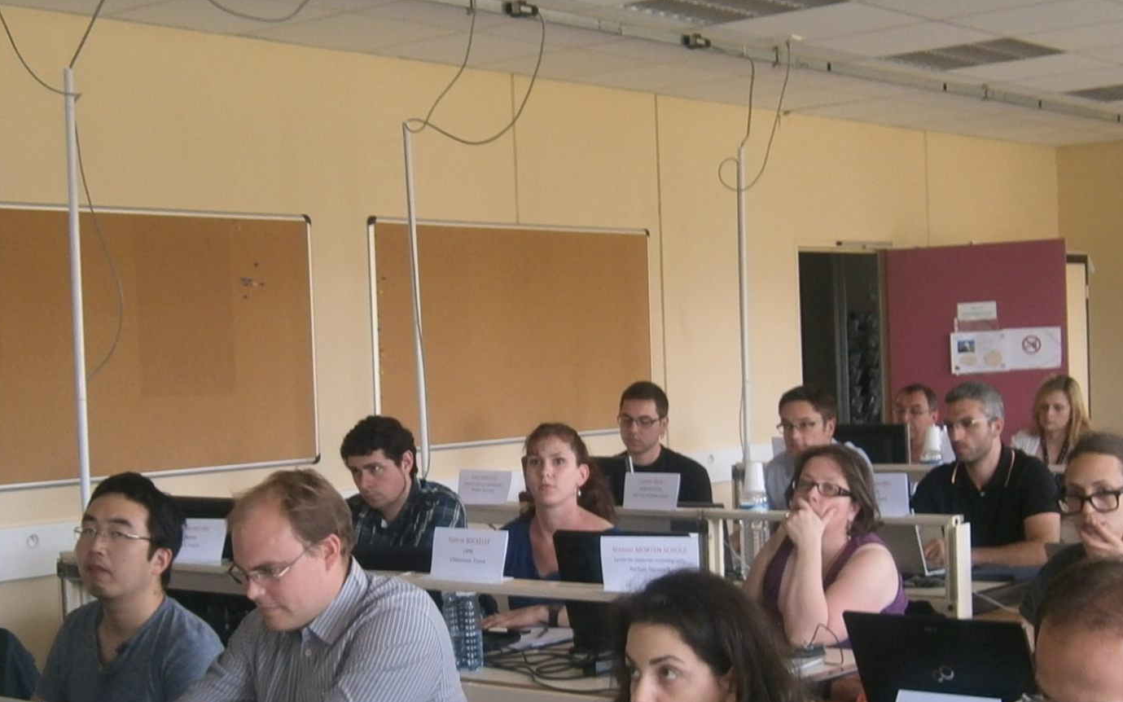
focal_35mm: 61
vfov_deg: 21.2
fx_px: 1867
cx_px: 501
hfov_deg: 33.4
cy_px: 472
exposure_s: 1/30
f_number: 2.9
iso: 80
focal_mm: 5.5
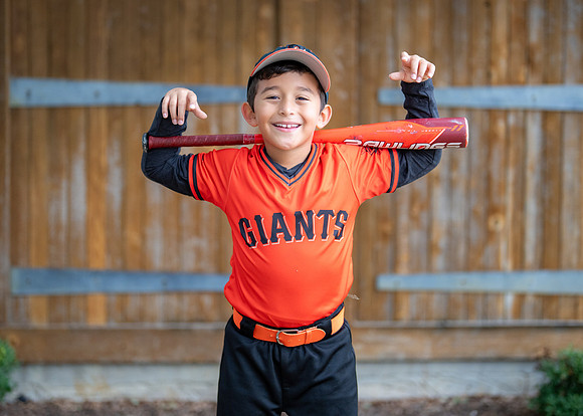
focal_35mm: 68
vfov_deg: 20.9
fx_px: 1128
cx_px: 285
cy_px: 172
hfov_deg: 29.0
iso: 500
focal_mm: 50
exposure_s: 1/640
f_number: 1.2
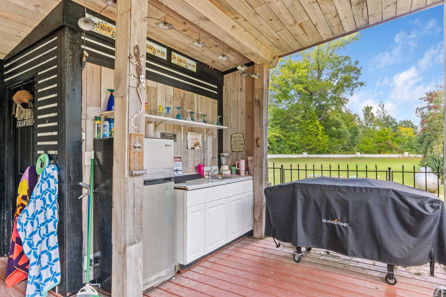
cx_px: 223
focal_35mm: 21
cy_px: 148
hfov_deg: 82.4
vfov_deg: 60.6
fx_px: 255
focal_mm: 13.7
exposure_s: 1/5
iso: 250
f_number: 9
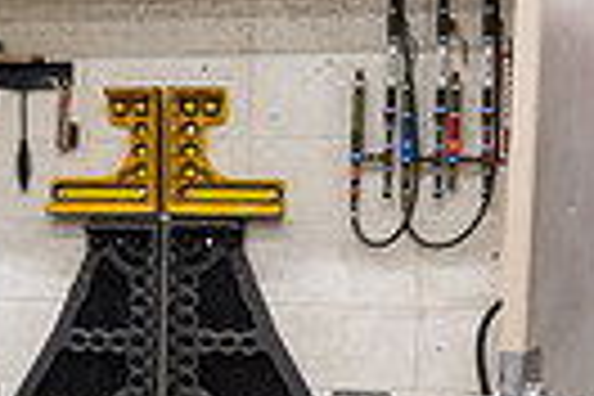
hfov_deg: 21.4
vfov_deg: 14.7
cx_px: 14
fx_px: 1518
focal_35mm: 92
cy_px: 358
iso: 2000
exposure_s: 1/200
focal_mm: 21
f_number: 4
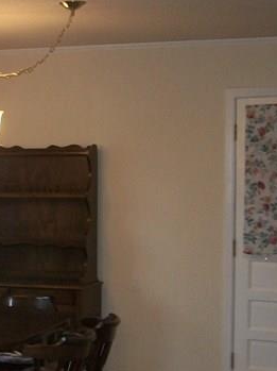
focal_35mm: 94
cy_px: 254
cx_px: -40
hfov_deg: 15.2
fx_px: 1005
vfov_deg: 20.8
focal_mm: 5.7
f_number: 2.9
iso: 160
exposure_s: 1/30
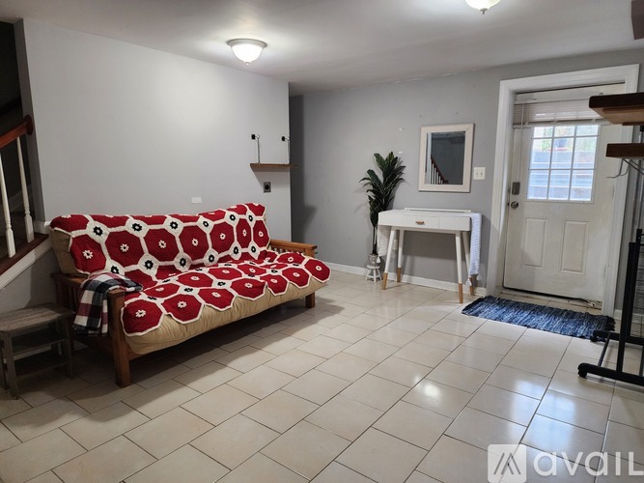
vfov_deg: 58.9
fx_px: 428
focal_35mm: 23
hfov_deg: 73.9
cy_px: 242
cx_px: 322
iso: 250
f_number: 1.8
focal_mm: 6.4
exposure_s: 1/120
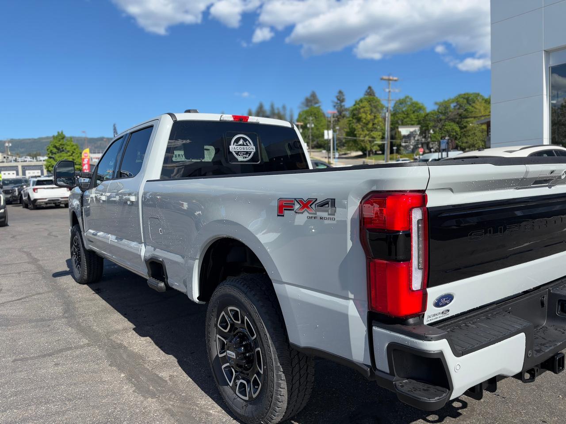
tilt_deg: -3.2
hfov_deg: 67.3
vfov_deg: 53.1
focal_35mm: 26
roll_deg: +2.2
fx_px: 425
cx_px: 283
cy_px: 212
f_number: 1.6
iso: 50
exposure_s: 1/3125
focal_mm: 5.96
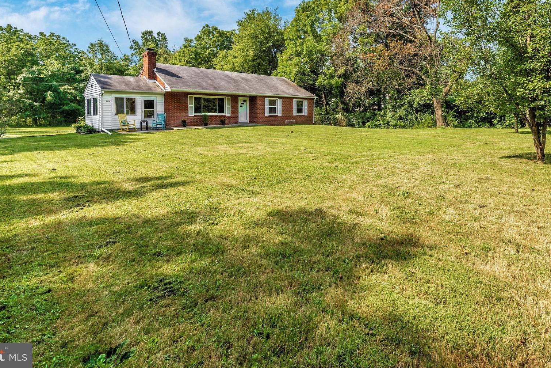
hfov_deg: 86.0
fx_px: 291
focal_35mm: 19
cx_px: 325
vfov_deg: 62.8
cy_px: 120
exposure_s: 1/500
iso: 250
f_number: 9
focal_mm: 14
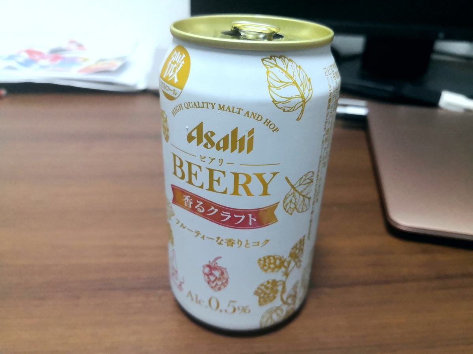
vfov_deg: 51.4
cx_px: 236
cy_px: 177
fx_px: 369
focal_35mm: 27
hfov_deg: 65.3
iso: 500
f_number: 1.6
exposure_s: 1/20
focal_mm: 3.95
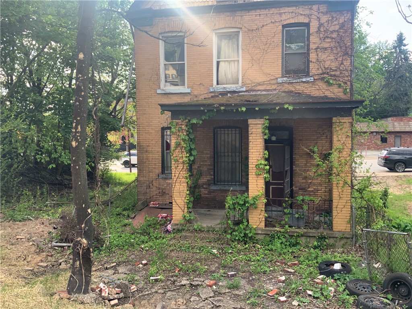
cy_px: 154
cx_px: 206
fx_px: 345
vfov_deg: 48.2
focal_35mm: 29
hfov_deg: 61.7
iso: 16
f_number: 1.8
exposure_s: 1/214
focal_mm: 3
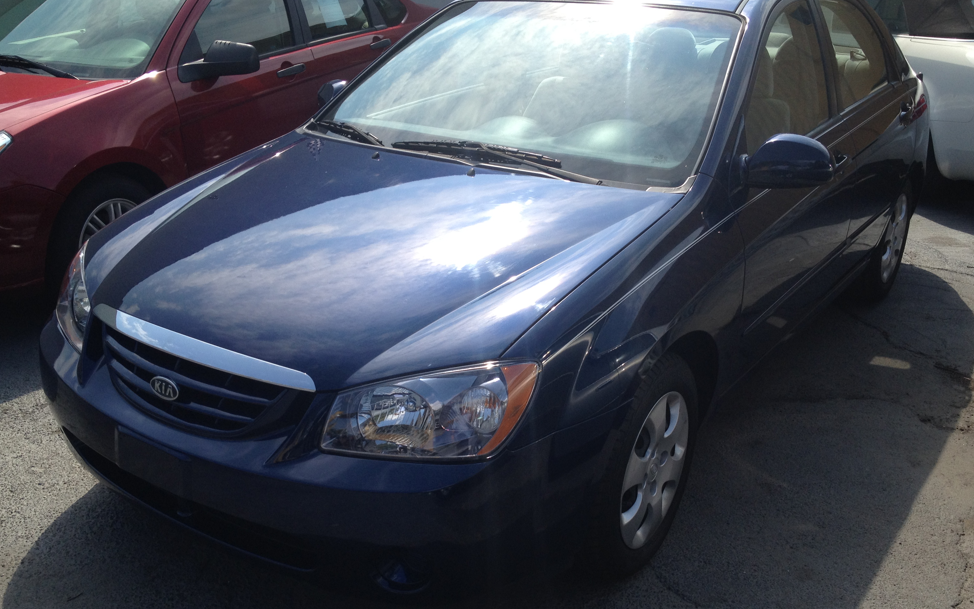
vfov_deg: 33.6
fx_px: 1009
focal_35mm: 38
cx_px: 485
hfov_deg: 51.5
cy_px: 331
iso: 64
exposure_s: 1/1381
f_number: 2.4
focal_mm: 4.28
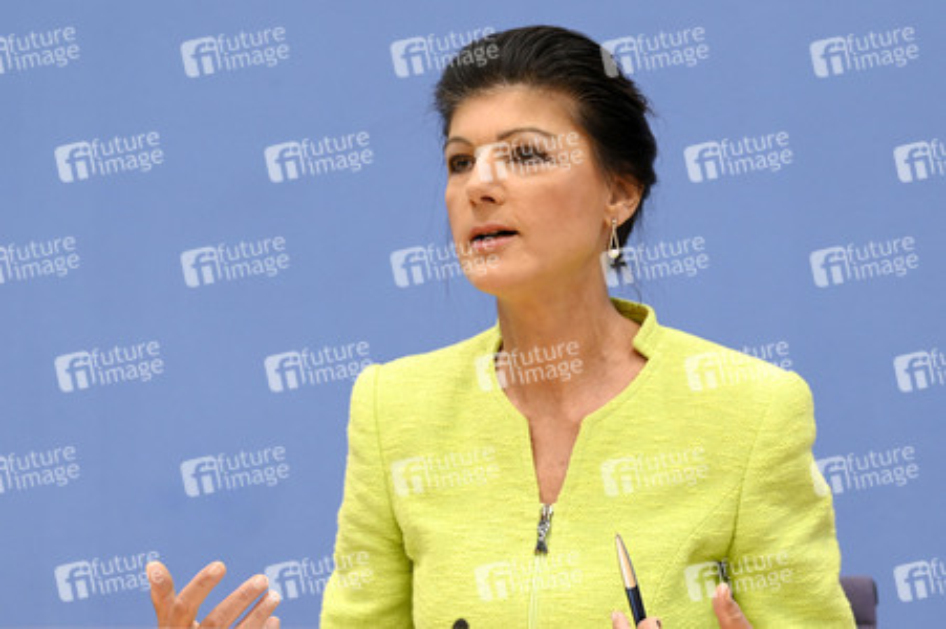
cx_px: 473
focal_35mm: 105
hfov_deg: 19.5
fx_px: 2757
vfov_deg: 13.0
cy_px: 314
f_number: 5.6
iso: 5000
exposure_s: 1/640
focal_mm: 105
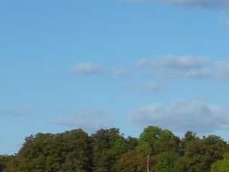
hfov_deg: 11.5
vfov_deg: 8.6
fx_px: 1132
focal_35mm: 171
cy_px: 215
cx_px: 222
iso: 80
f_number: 5.6
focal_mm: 4.1
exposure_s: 1/500
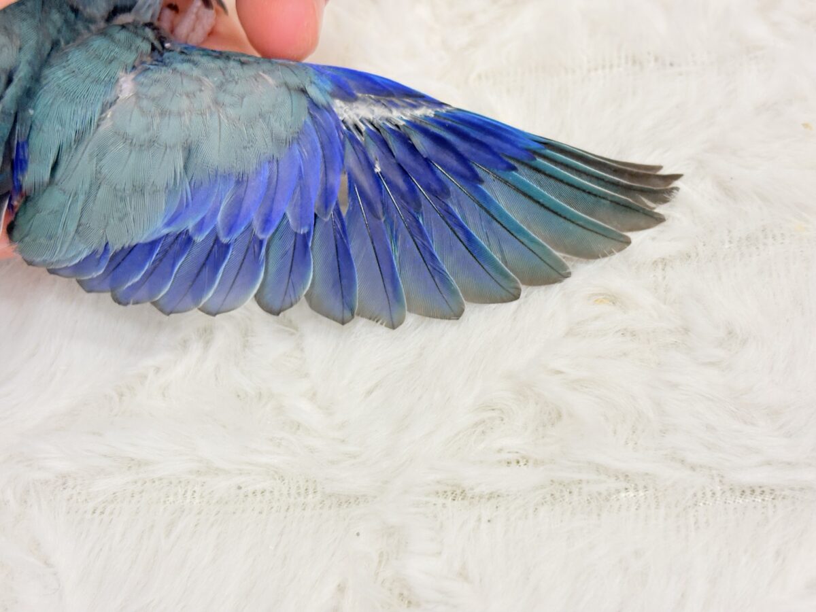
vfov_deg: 28.0
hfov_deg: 36.8
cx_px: 408
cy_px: 306
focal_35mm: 52
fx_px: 1226
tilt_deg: -51.3
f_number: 1.6
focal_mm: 5.96
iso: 50
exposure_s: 1/50
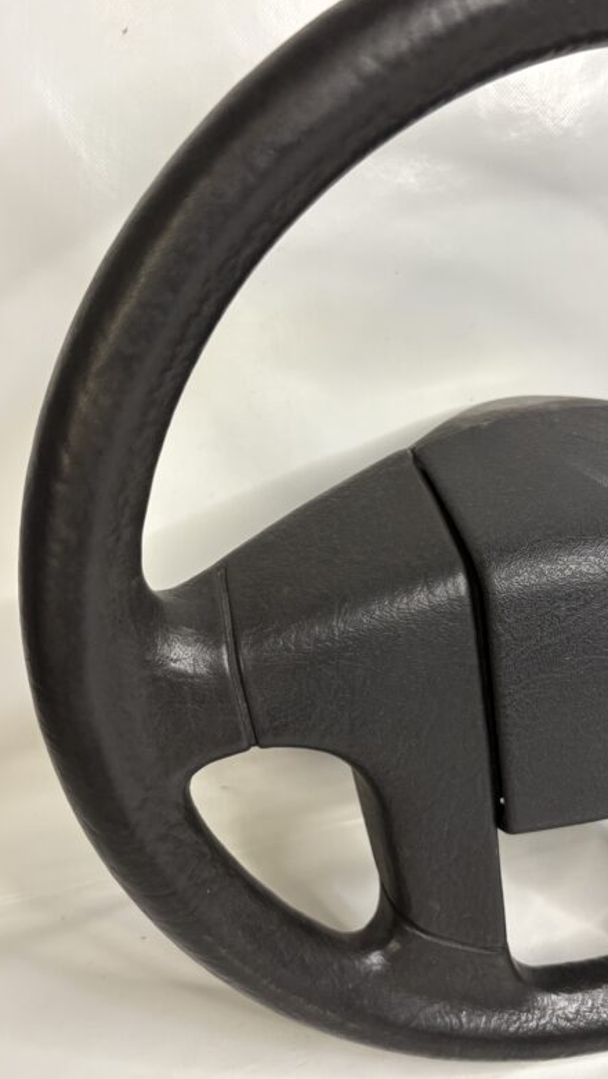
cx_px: 334
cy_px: 544
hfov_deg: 40.2
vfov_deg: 66.0
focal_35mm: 29
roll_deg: +4.3
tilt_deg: -26.9
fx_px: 830
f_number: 1.6
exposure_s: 1/50
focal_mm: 5.96
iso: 125
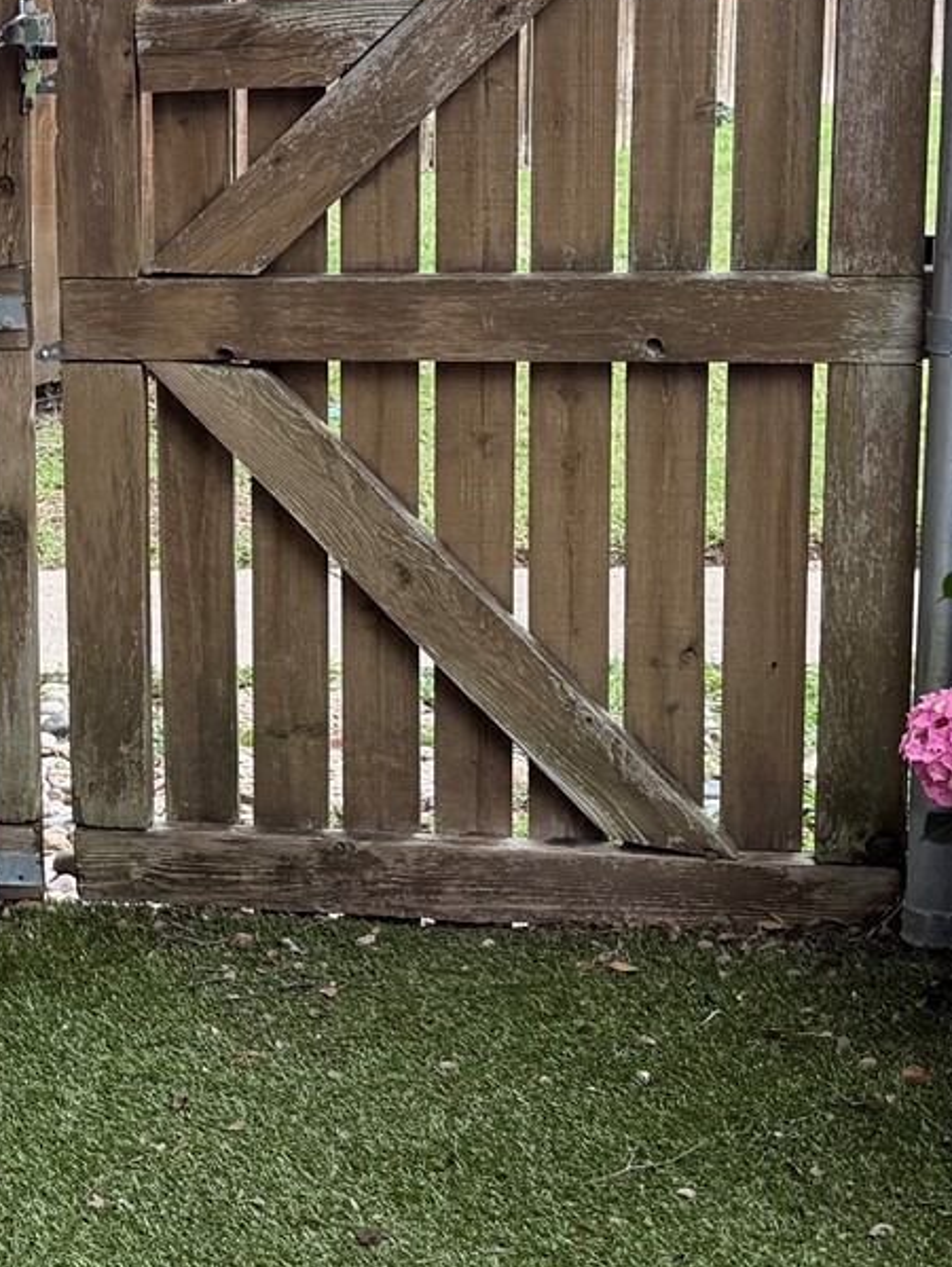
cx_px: -83
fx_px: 3004
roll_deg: +1.7
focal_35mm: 82
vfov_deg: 23.7
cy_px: 442
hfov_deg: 17.4
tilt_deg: -10.8
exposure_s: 1/253
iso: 80
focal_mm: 6.76
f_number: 1.78
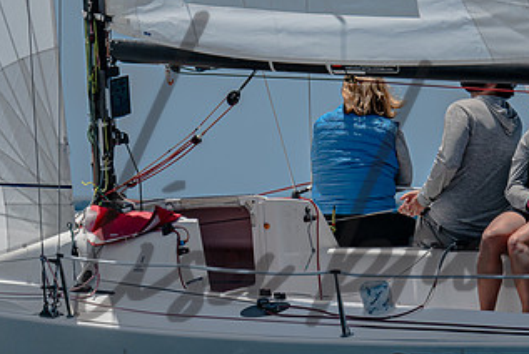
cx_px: 426
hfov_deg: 2.4
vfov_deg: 1.6
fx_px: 12707
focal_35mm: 864
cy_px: 288
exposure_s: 1/2000
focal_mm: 250
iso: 200
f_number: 5.6
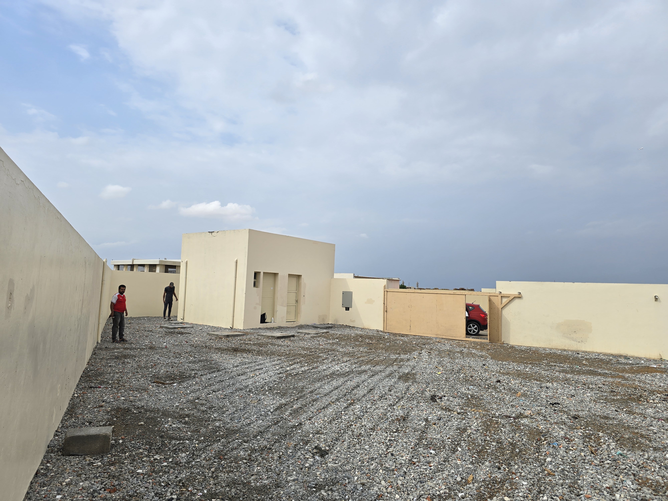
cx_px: 334
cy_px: 250
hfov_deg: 73.9
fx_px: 444
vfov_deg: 58.9
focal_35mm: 23
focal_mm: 6.3
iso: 12
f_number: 1.7
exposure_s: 1/1610
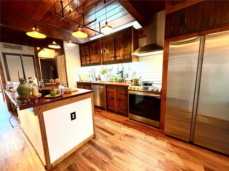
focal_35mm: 14
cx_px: 114
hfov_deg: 102.1
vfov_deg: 85.6
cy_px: 86
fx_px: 93
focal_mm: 2.22
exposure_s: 1/60
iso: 640
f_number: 2.2
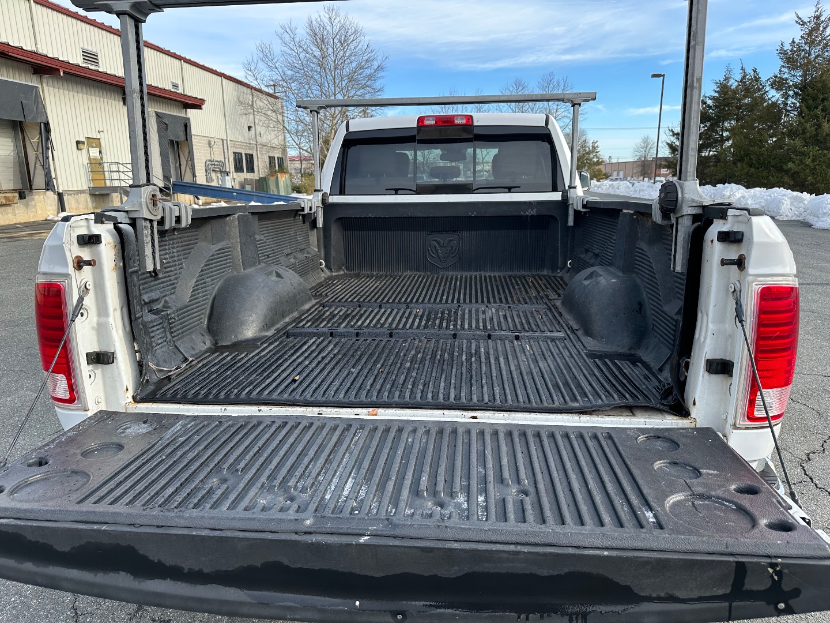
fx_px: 575
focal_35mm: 24
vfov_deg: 56.8
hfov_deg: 71.6
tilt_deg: -11.0
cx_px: 415
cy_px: 312
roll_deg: +2.2
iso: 80
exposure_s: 1/1107
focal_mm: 6.86
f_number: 1.78
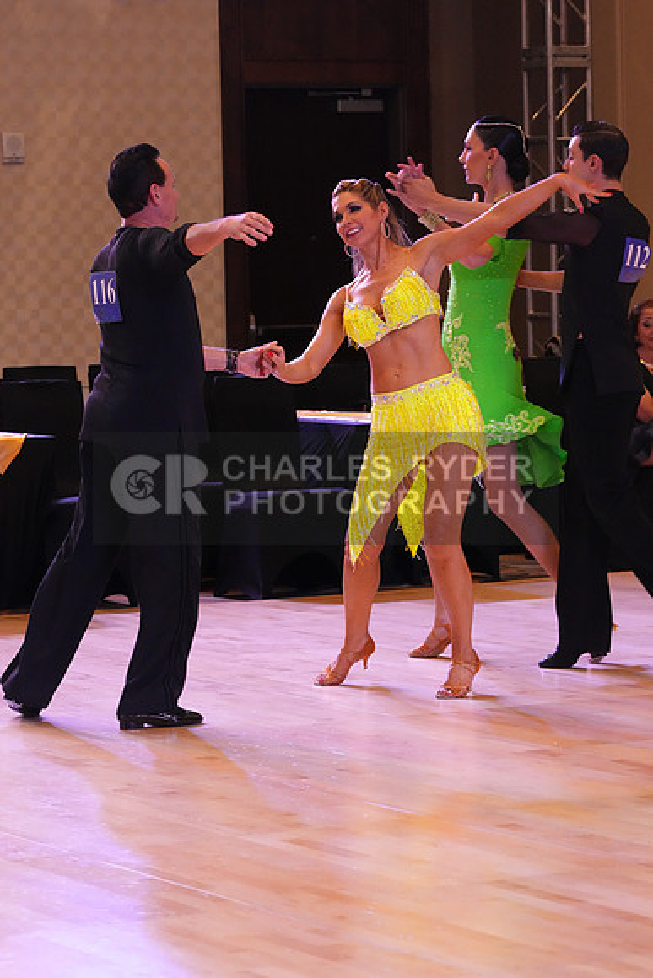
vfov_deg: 14.5
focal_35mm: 141
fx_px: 3834
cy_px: 489
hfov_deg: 9.7
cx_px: 326
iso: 10000
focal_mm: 141
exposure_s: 1/320
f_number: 8
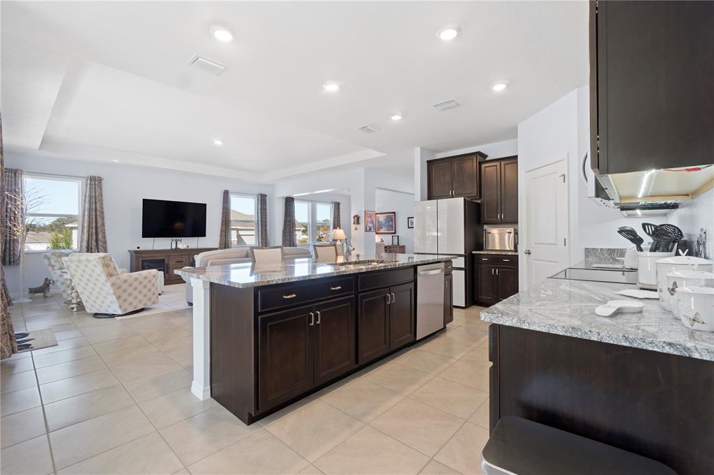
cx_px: 357
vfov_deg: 77.2
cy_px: 238
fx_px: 297
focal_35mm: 15
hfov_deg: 100.4
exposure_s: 1
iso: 100
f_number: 8
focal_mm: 10
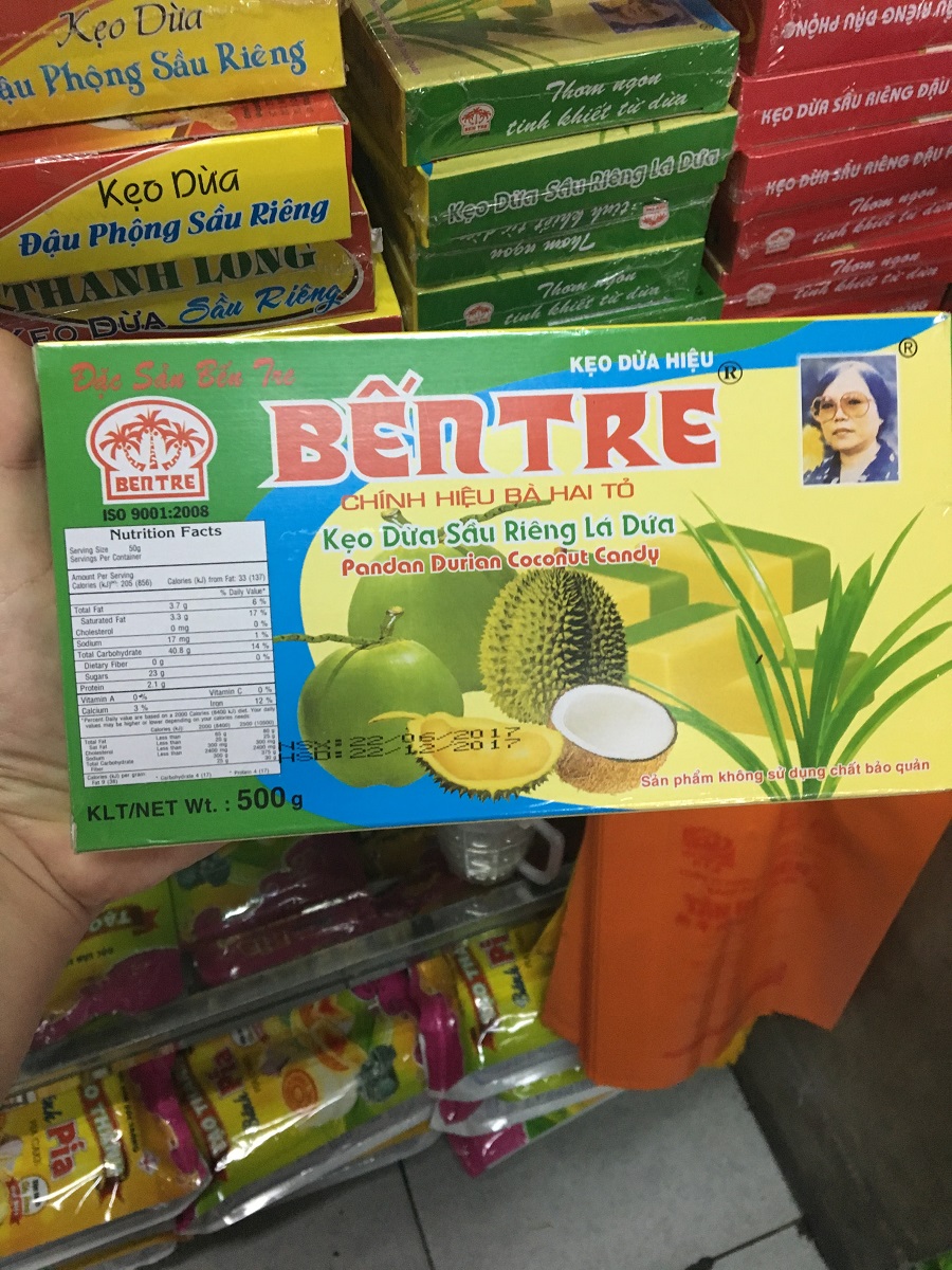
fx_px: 1063
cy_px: 635
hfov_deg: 48.2
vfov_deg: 61.7
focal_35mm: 29
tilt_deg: -53.4
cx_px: 476
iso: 200
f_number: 2.2
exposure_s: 1/33
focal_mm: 4.15
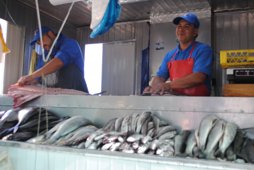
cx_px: 127
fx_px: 297
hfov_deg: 46.3
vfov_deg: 32.0
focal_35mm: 42
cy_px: 85
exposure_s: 1/60
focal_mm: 28
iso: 200
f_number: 4.5
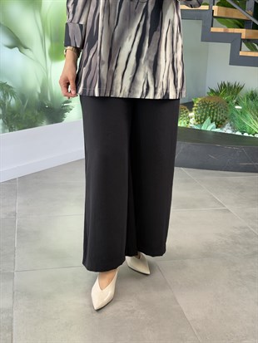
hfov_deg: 30.3
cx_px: 129
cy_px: 172
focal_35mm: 48
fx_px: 477
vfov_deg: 39.6
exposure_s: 1/121
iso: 100
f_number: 1.78
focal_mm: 6.76
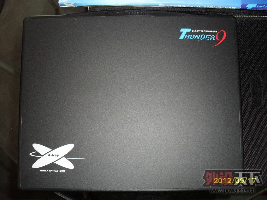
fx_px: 270
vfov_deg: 40.7
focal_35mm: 35
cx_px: 134
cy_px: 100
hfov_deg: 52.6
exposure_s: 1/45
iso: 200
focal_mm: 6.3
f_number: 3.2
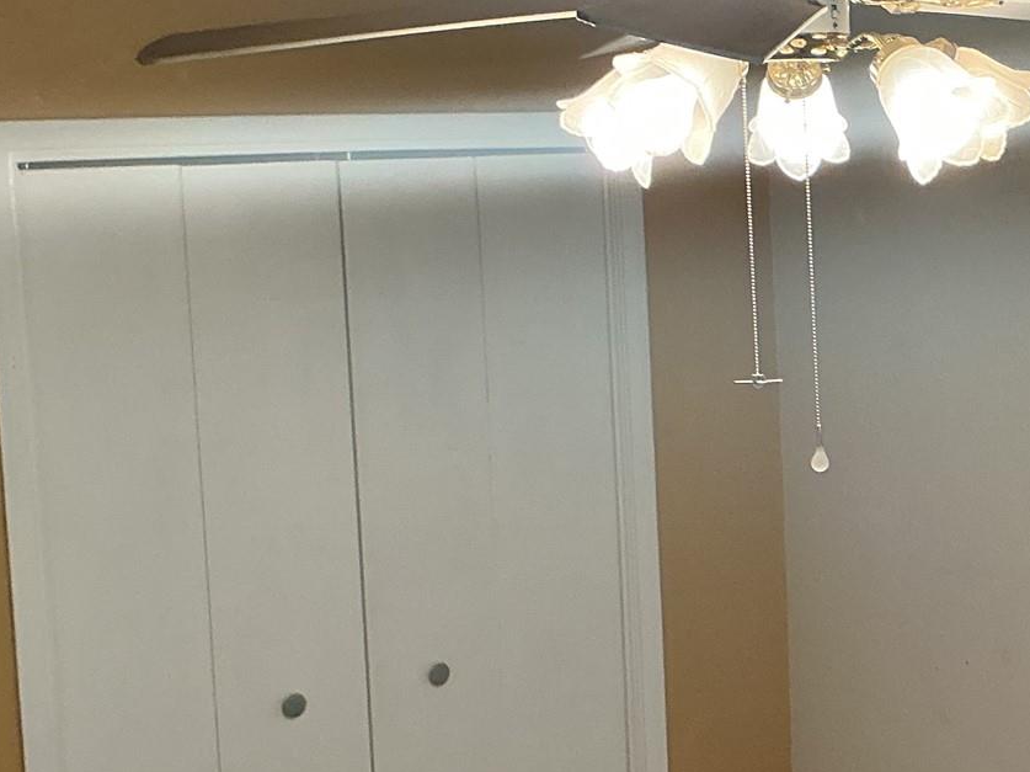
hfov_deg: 26.5
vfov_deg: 20.7
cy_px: 334
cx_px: 920
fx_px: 2112
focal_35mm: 71
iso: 50
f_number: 1.8
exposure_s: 1/60
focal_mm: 3
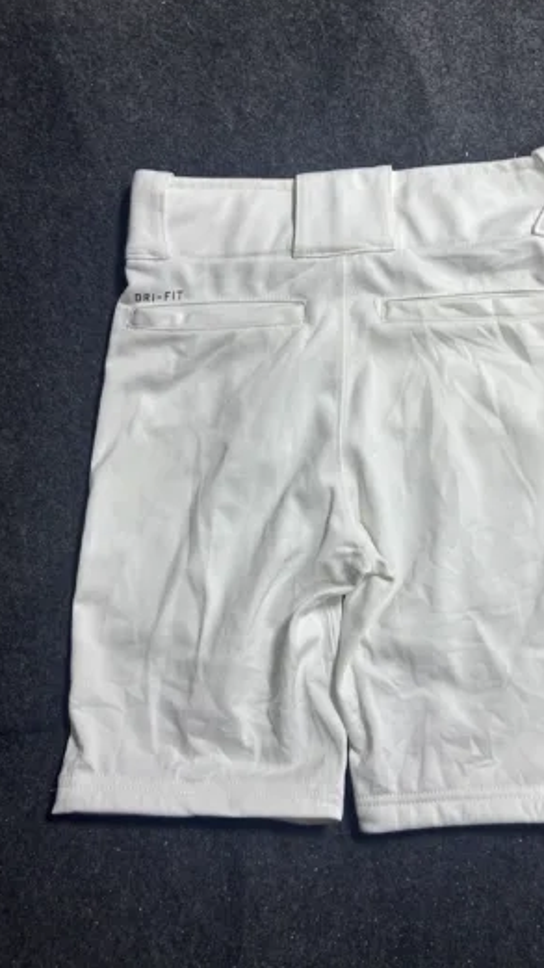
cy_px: 484
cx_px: 336
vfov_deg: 66.1
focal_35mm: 29
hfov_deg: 39.9
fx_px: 744
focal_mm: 5.7
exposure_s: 1/100
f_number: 1.5
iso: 125
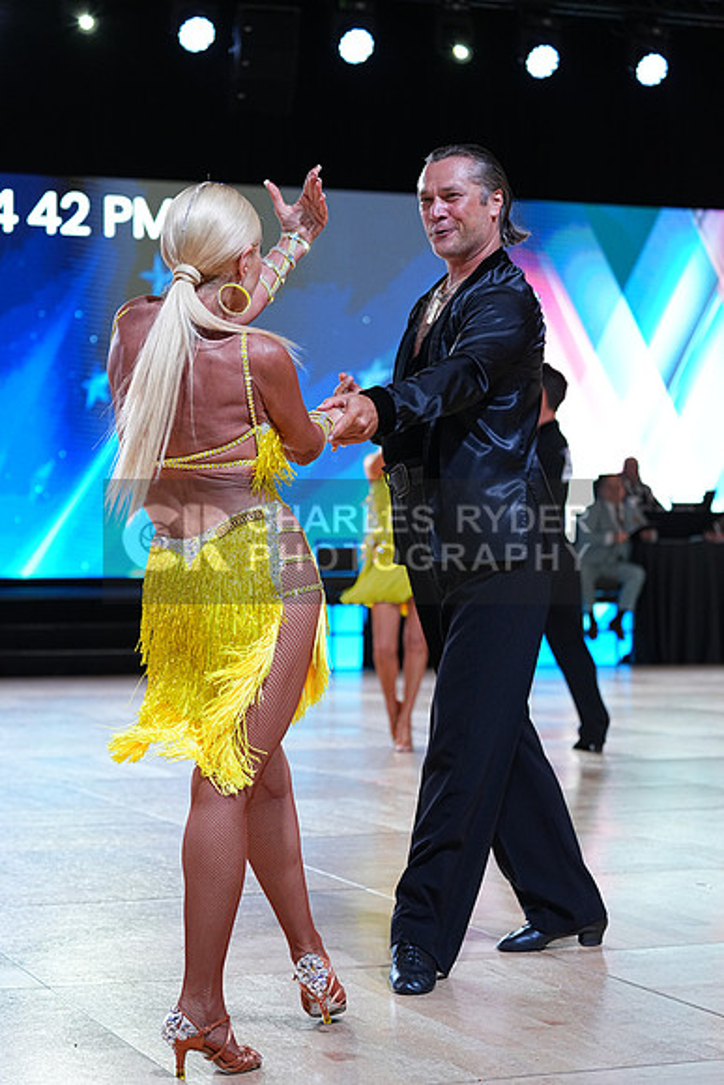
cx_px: 362
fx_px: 2321
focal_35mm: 77
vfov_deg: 26.3
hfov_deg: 17.7
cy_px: 542
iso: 1250
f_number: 4
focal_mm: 77
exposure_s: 1/500
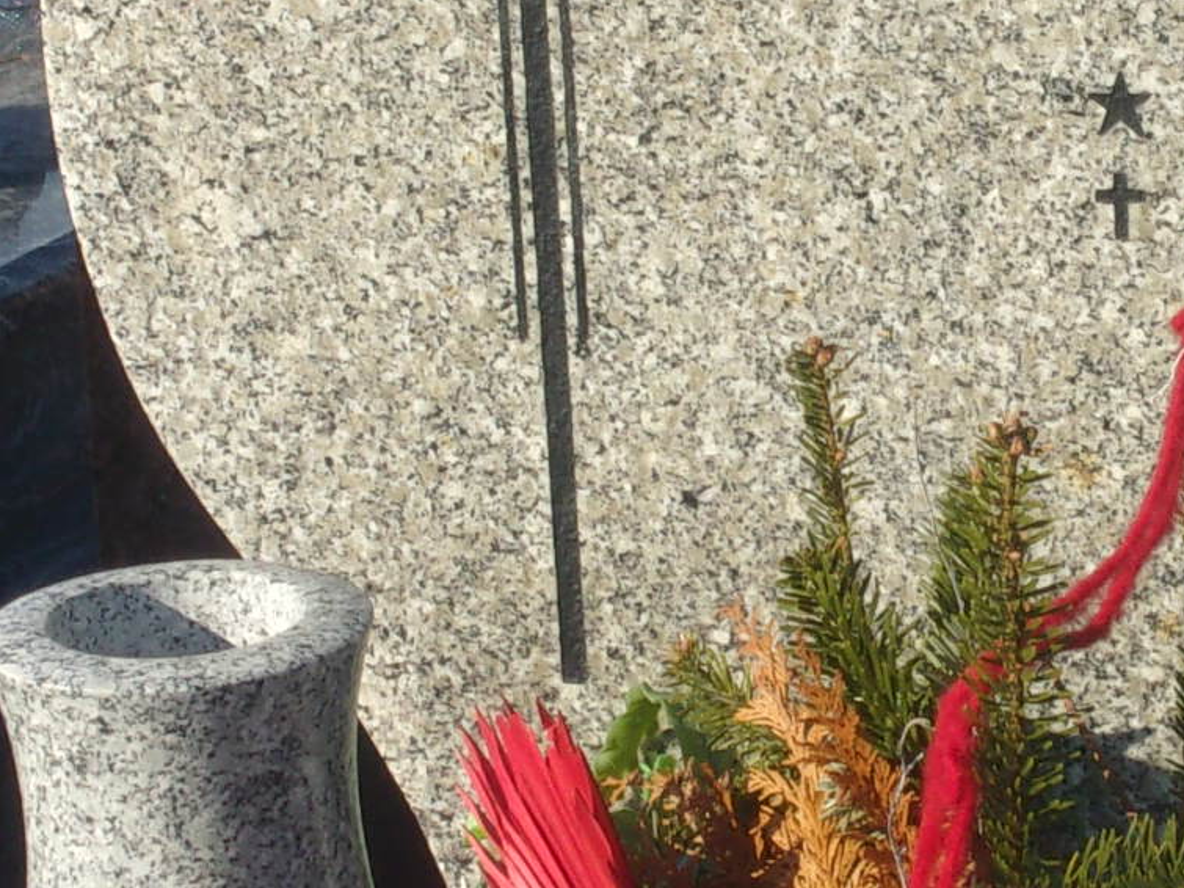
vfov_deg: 8.2
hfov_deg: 10.8
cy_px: 468
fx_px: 6224
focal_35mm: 182
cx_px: 1203
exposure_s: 1/70
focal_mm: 9.5
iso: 80
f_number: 13.1
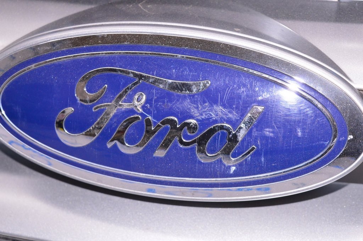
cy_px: 120
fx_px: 725
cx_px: 182
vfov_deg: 18.9
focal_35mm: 72
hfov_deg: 28.1
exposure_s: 1/125
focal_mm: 48
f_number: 8
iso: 1600
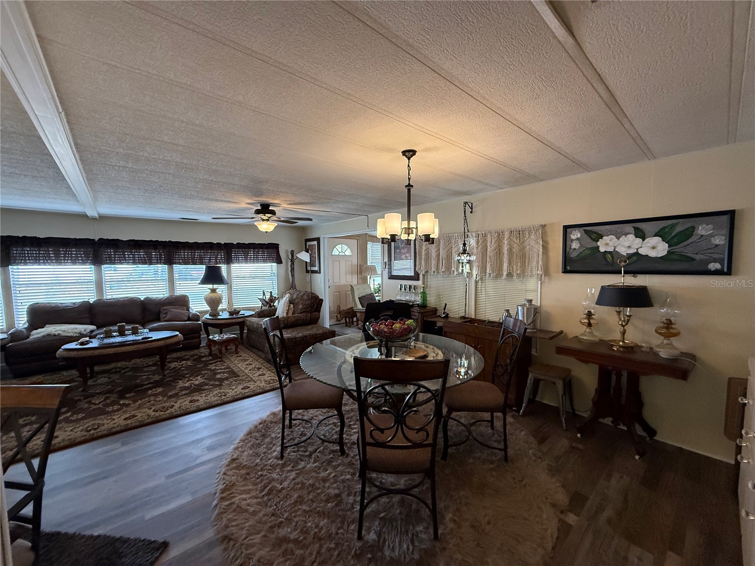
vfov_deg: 85.7
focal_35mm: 14
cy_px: 283
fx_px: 305
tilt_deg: -3.9
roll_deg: +0.4
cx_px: 378
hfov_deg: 102.1
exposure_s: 1/120
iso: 400
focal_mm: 2.22
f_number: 2.2
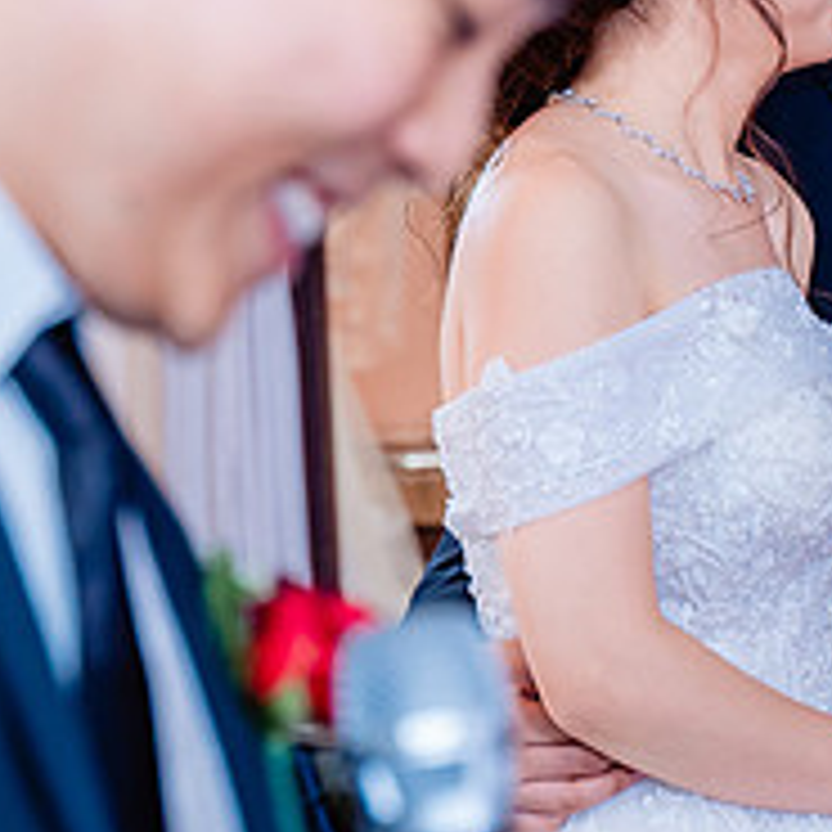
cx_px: 505
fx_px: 5003
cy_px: 264
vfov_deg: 9.5
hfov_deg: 9.5
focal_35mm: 184
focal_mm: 56
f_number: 3.5
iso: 800
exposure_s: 1/160
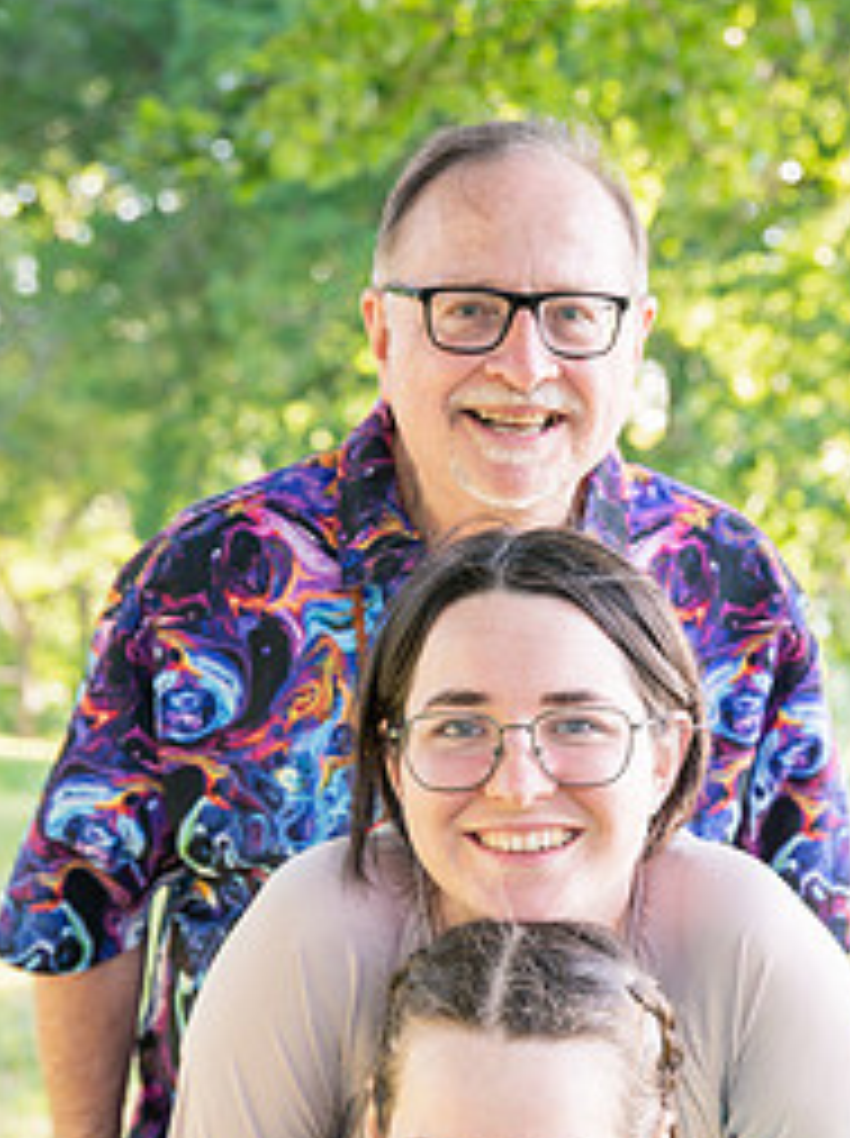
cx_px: 510
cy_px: 922
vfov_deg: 21.7
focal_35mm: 89
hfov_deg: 16.5
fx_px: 2921
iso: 1000
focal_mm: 52
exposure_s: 1/320
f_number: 4
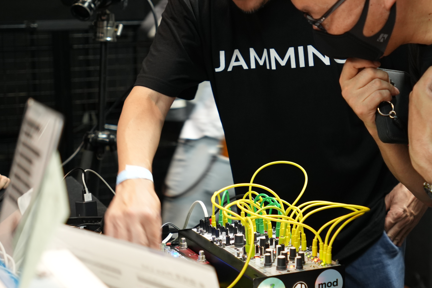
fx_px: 939
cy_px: 133
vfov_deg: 17.4
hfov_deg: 25.7
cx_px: 291
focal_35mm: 78
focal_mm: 36.8
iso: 800
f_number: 2.8
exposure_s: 1/20
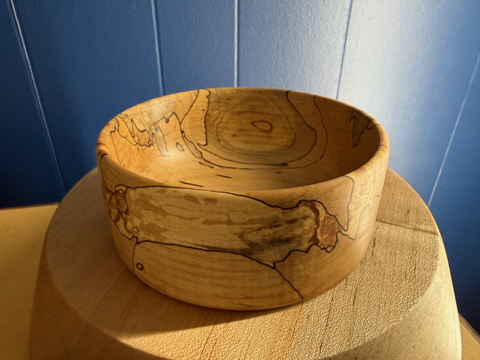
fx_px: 333
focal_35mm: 24
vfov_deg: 56.8
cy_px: 180
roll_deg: +1.8
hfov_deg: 71.6
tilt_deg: -29.6
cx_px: 240
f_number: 2.2
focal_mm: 2.22
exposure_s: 1/76
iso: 320
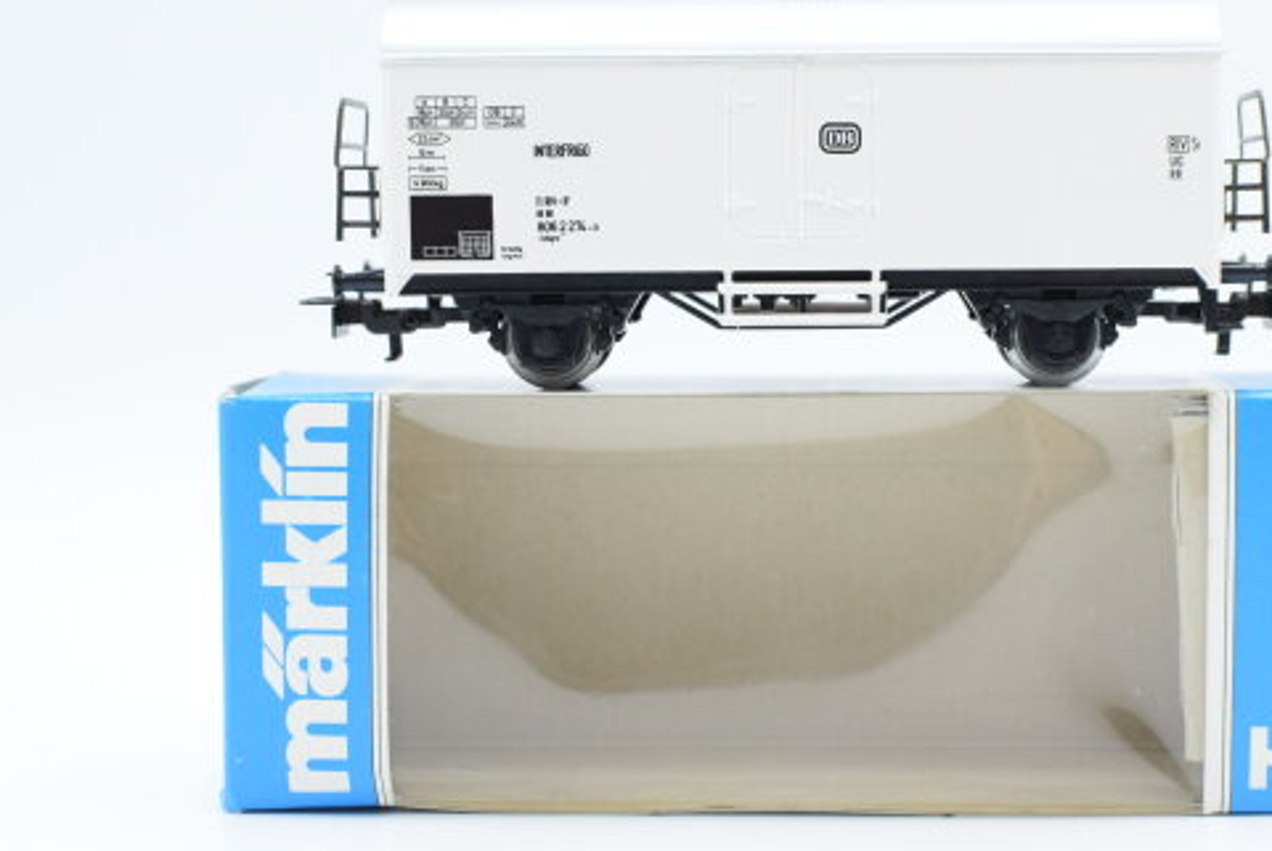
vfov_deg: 20.8
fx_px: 2321
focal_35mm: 66
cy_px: 391
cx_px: 787
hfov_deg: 30.5
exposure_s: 1/125
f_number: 8
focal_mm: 35
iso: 320
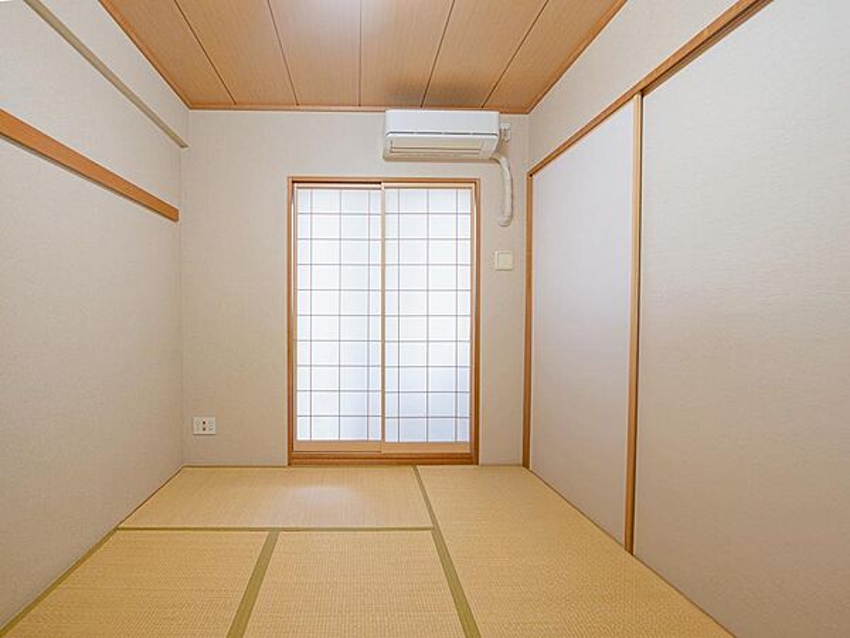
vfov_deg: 85.7
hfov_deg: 102.1
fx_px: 344
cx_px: 425
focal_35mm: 14
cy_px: 319
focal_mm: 7
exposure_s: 1/60
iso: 800
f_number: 4
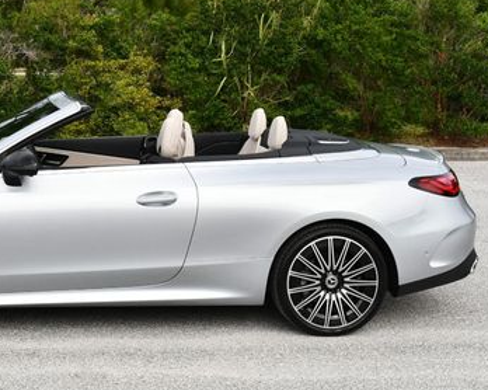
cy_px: 128
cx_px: 102
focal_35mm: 76
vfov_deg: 20.1
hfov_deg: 24.7
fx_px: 1097
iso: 110
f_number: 8
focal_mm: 22
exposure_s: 1/250
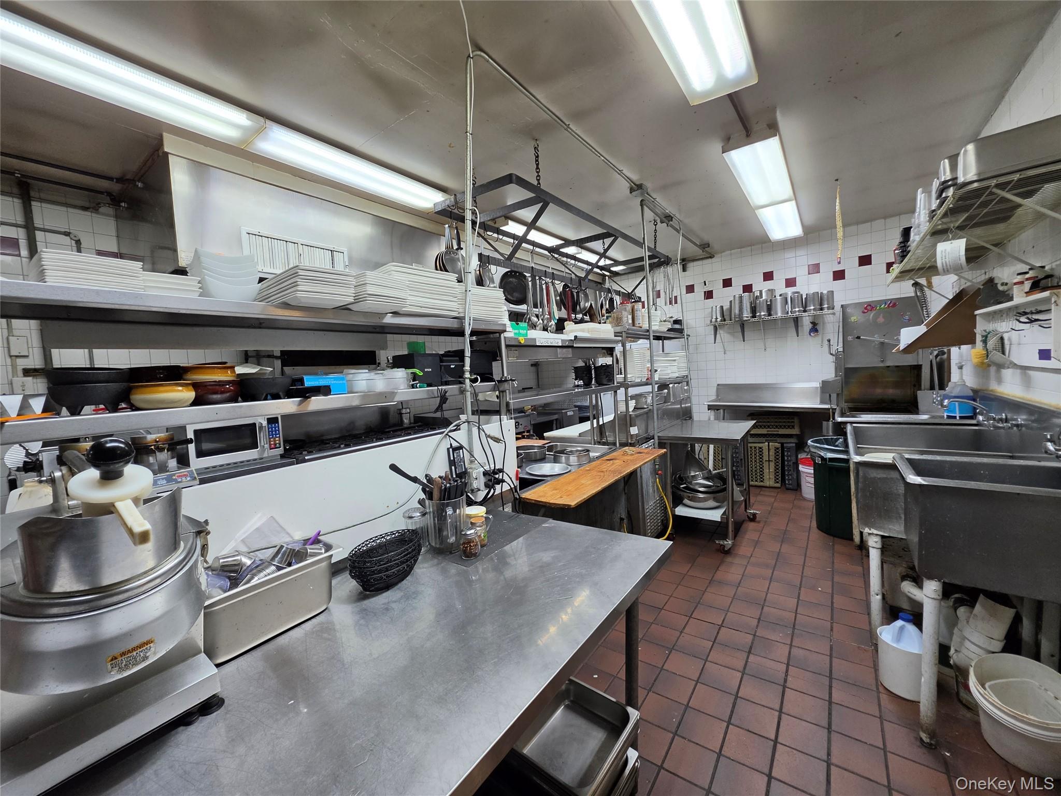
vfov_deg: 89.9
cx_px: 530
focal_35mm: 13
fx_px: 398
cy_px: 398
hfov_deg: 106.2
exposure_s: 1/120
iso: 125
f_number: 1.9
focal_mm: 2.2
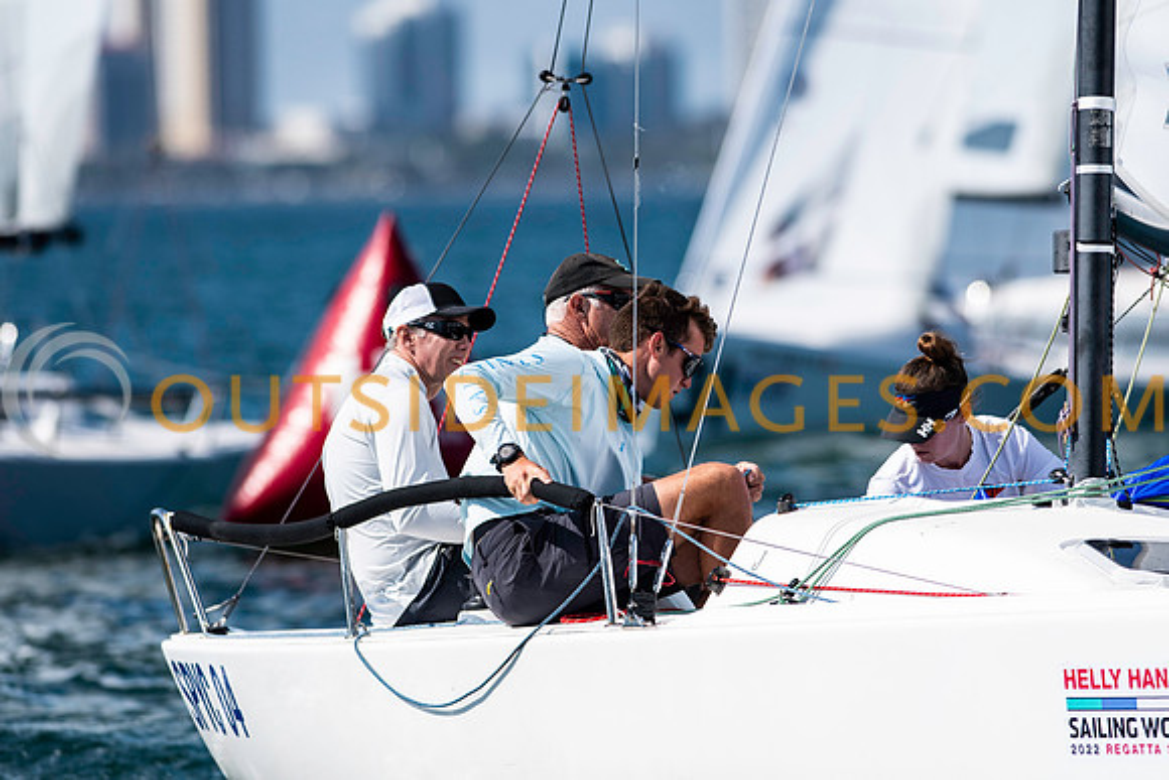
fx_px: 14796
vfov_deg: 3.0
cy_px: 390
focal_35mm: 456
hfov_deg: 4.5
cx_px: 584
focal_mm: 300
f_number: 5
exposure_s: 1/4000
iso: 200
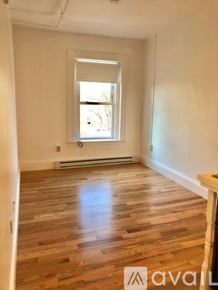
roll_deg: -1.1
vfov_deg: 63.4
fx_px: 235
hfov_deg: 49.7
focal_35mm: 28
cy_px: 145
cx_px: 109
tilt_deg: -10.5
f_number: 1.8
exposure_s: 1/30
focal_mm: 3.99
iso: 32
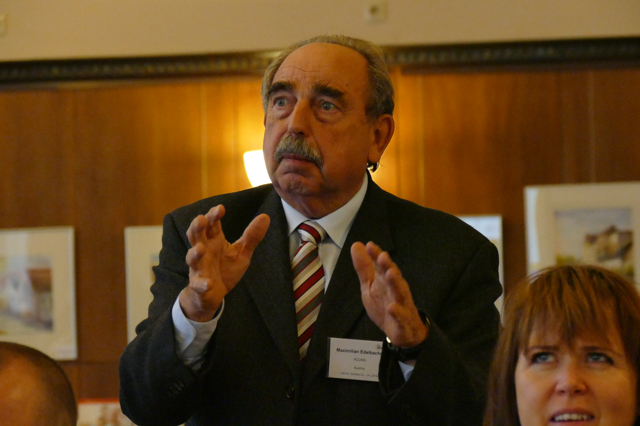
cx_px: 320
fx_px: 3111
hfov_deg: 11.7
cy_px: 213
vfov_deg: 7.8
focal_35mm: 175
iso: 3200
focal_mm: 63.88
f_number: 4
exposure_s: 1/100
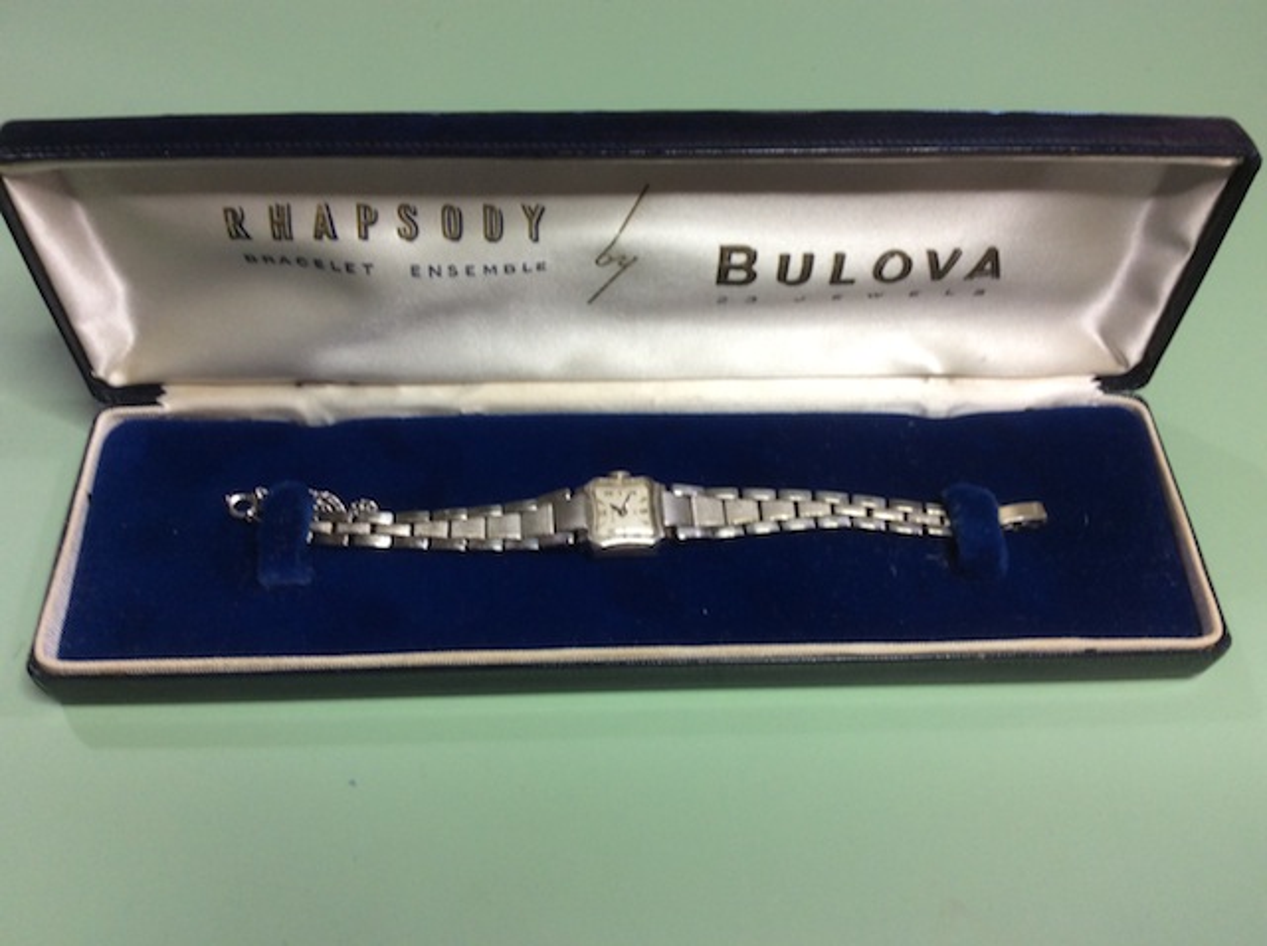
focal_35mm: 32
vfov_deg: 44.1
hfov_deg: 56.9
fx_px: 1169
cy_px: 473
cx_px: 634
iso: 50
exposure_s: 1/24
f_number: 2.4
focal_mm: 3.3
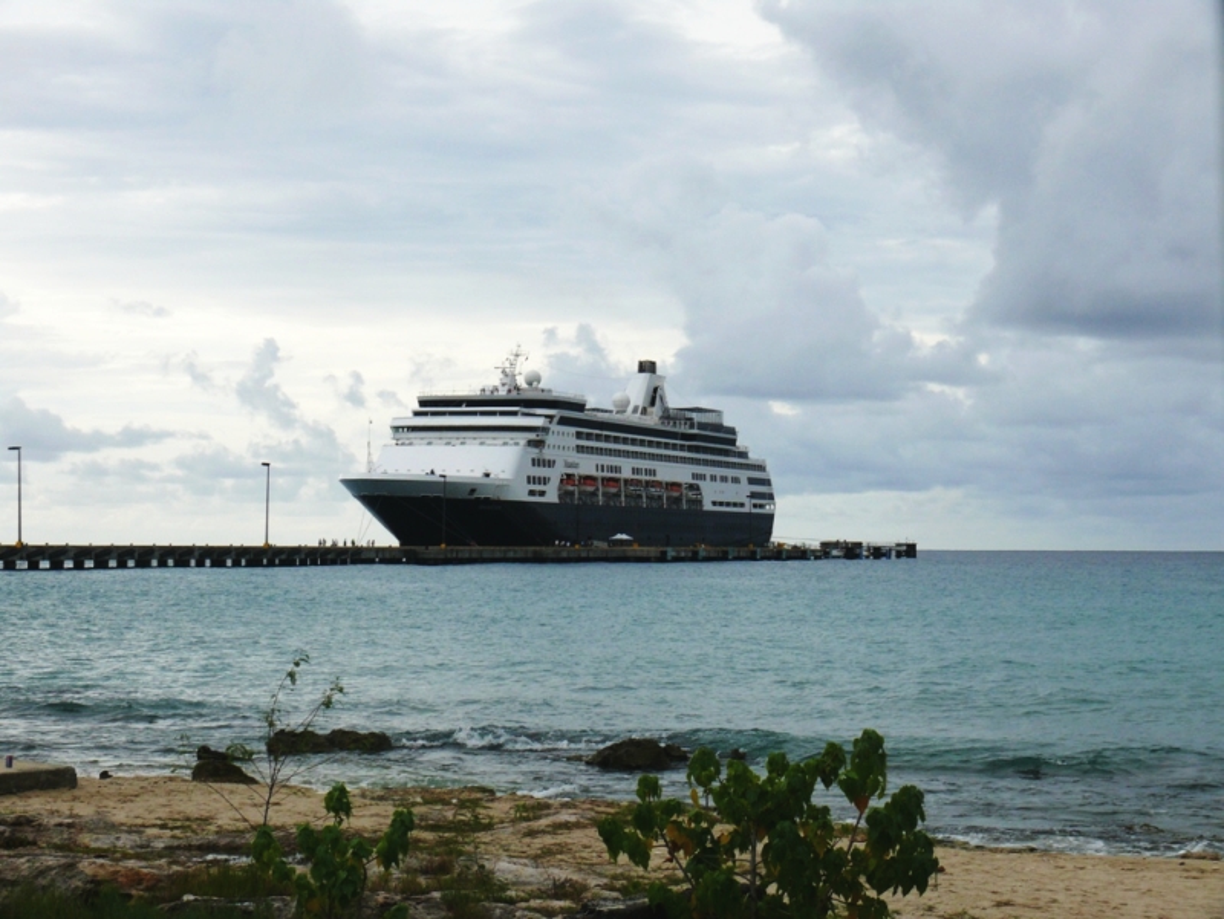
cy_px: 460
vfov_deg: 20.2
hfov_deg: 26.7
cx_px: 612
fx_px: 2583
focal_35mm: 73
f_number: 5.6
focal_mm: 15.4
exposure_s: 1/400
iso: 100
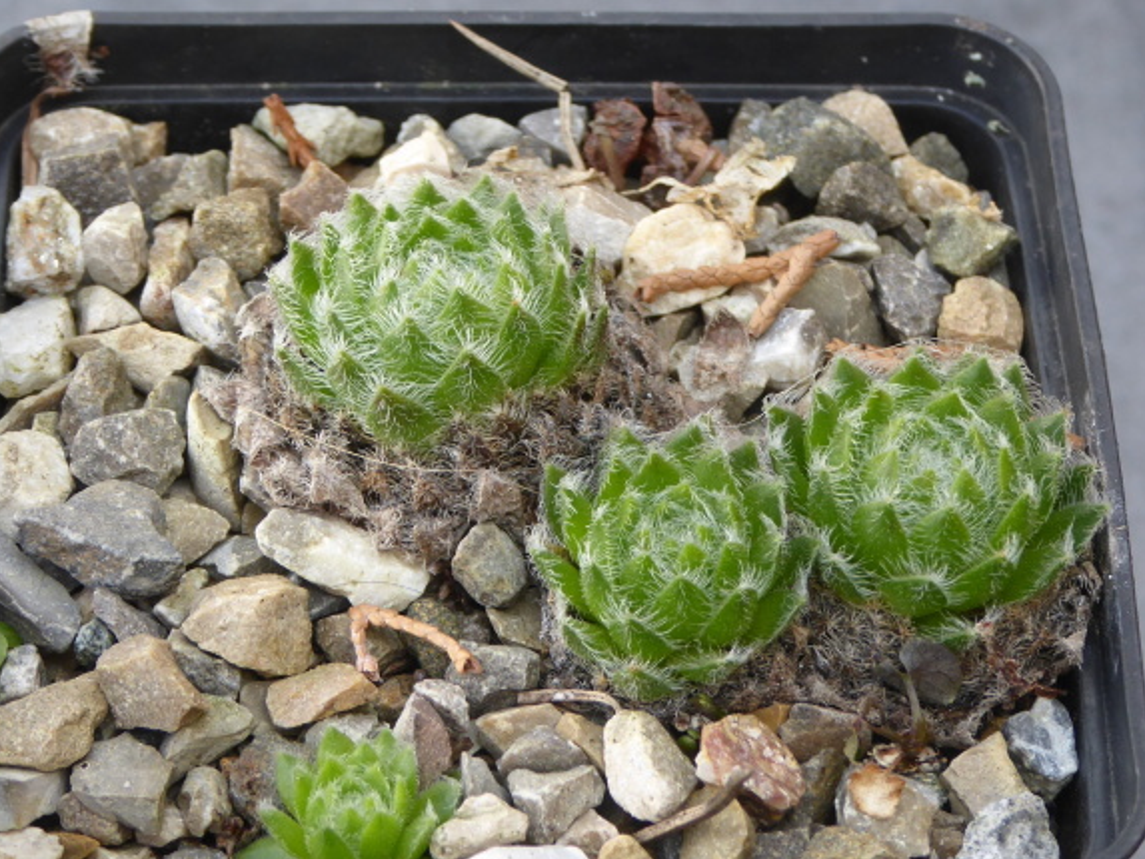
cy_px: 517
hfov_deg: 15.5
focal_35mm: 127
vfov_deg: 11.7
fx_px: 4202
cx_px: 534
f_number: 4.8
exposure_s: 1/60
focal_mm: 15
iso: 125
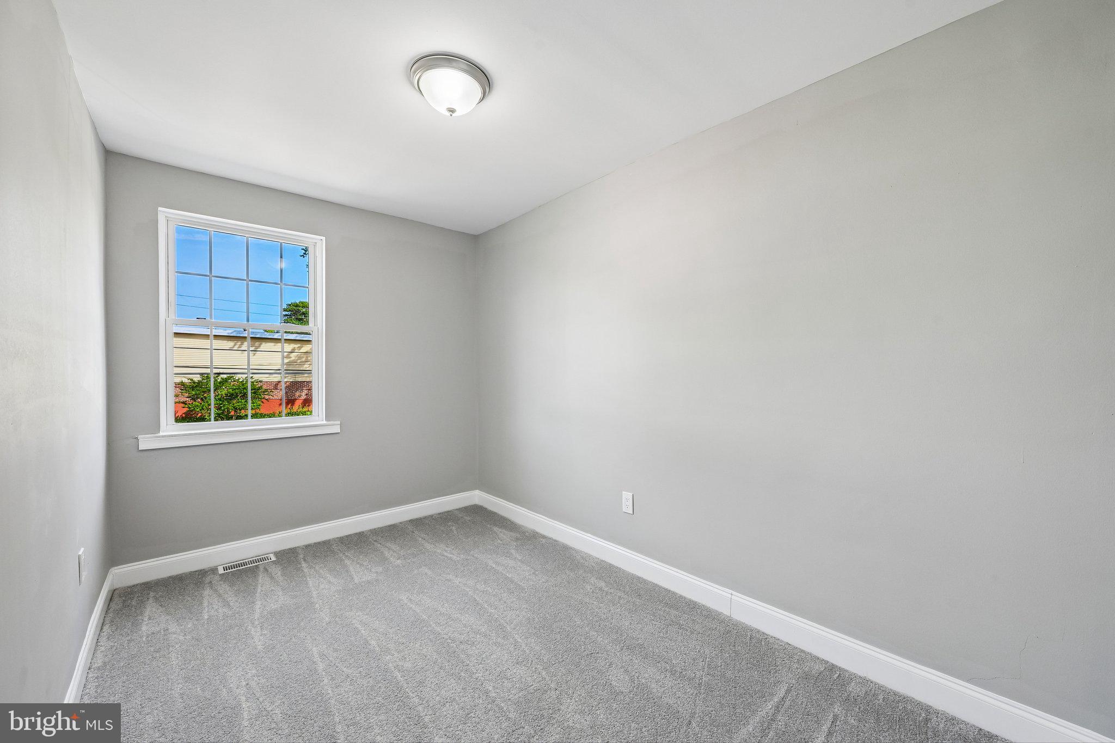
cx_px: 558
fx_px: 434
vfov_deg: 81.2
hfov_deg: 104.3
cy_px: 372
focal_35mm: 14
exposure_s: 1/15
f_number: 8
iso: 110
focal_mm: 14
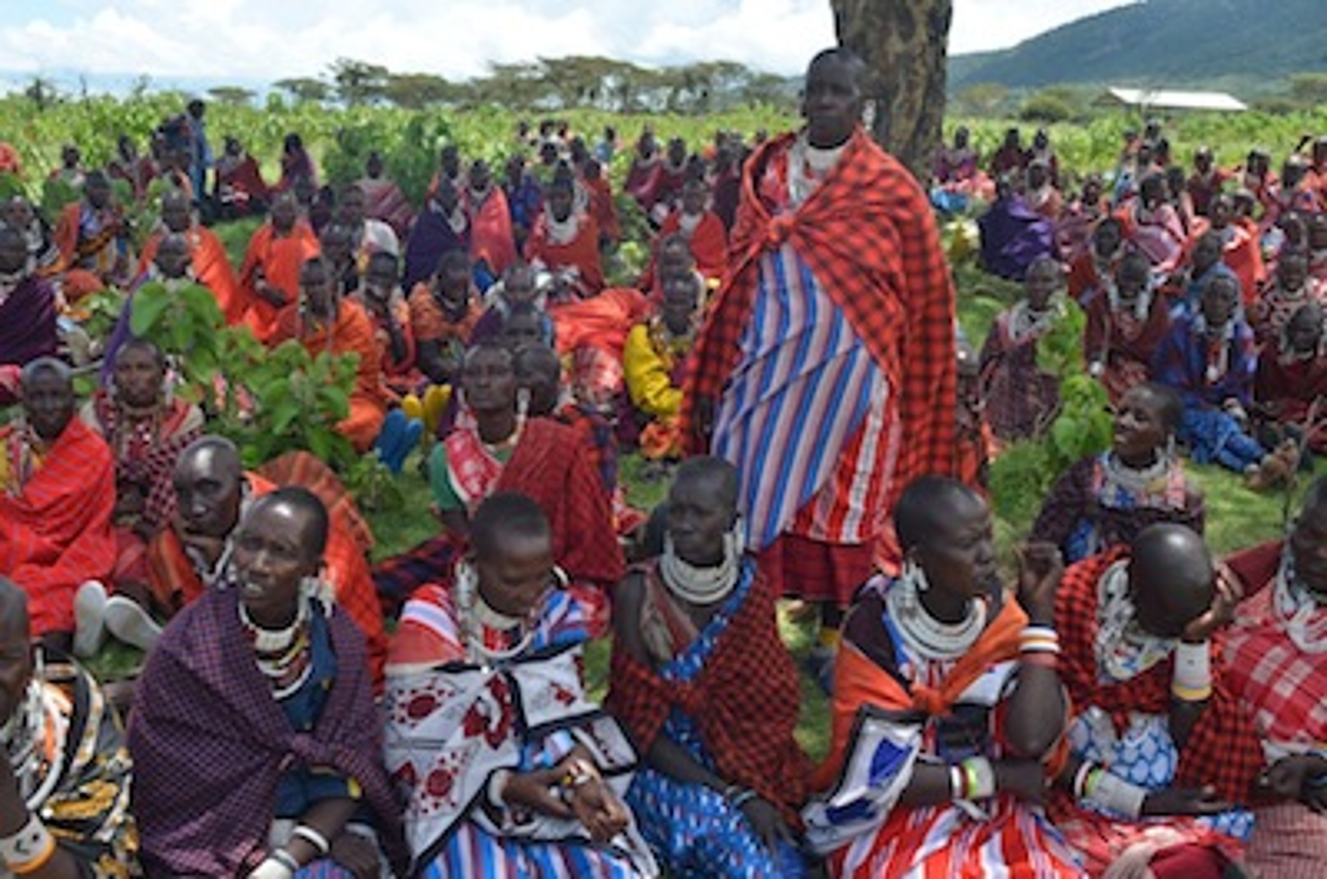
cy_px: 440
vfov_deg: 36.7
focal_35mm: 36
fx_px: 1324
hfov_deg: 53.2
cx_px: 664
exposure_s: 1/125
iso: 100
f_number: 8
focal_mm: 24
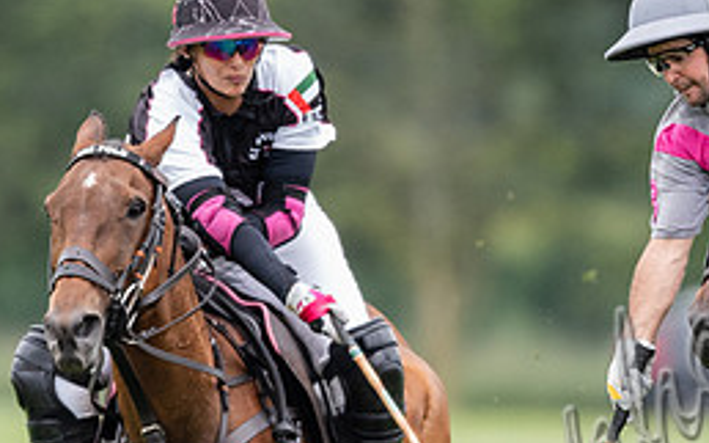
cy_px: 295
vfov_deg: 0.8
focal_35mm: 1749
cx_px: 457
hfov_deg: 1.2
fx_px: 33780
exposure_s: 1/1250
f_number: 4
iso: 800
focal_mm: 500
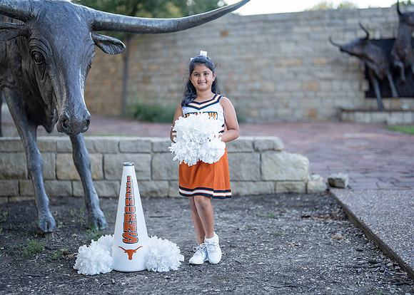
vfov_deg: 24.2
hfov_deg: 33.5
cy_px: 144
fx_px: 688
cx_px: 200
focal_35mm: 59
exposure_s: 1/1250
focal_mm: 50
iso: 250
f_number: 1.2
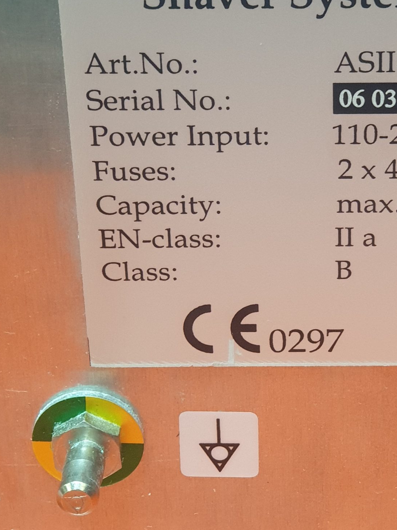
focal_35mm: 91
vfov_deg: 21.5
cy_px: 282
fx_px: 1392
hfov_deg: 16.1
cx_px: 320
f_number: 2.4
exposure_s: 1/33
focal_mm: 6
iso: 250
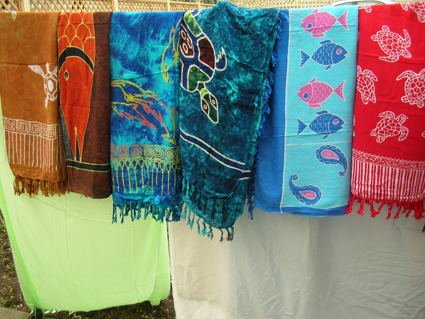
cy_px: 160
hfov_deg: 52.6
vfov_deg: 40.7
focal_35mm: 35
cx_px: 212
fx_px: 430
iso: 50
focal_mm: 5.8
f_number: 2.8
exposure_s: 1/70.5
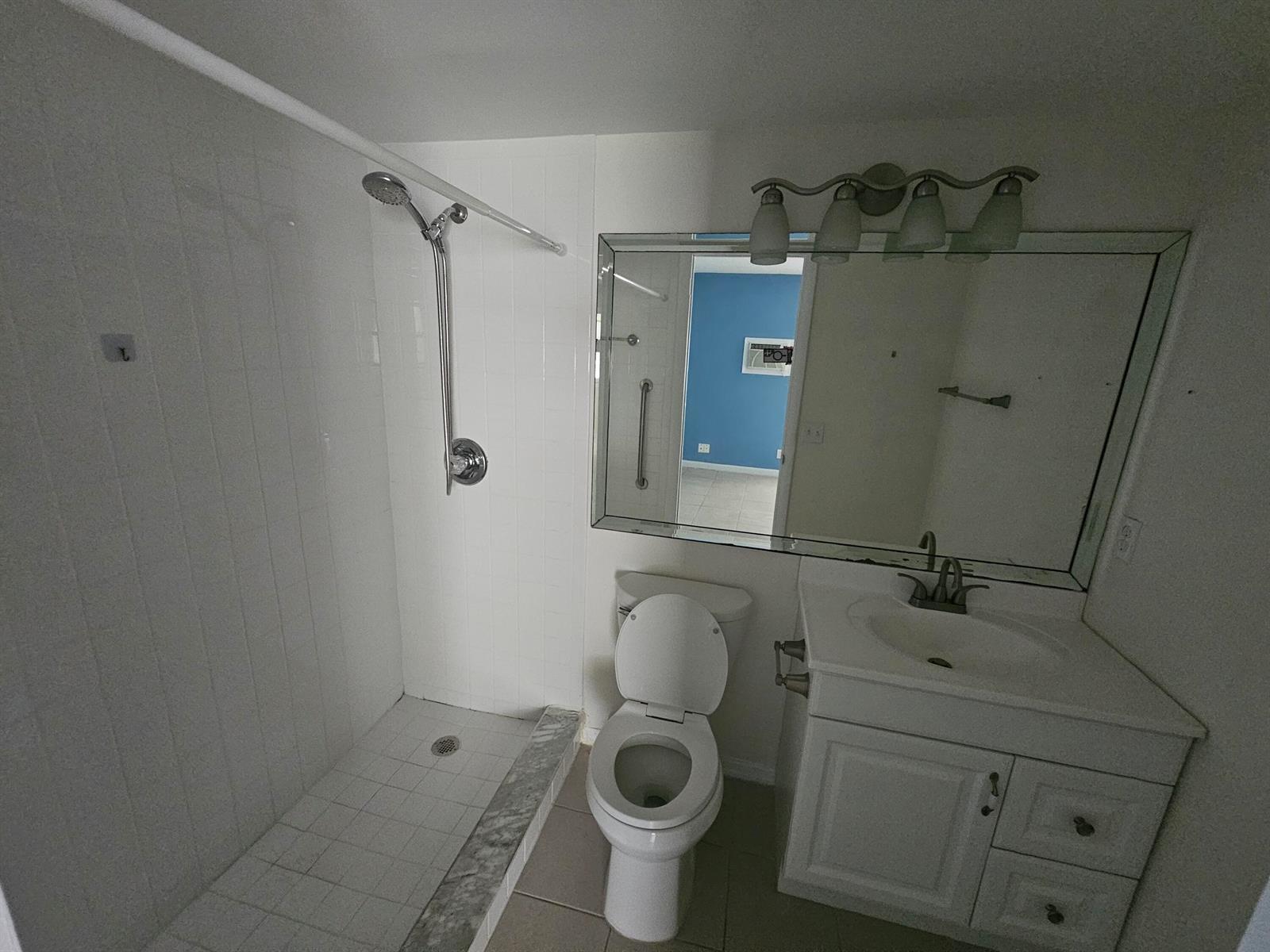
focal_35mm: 13
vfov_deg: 89.9
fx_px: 477
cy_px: 476
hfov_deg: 106.2
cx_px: 635
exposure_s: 1/24
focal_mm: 2.2
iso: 1000
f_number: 2.2
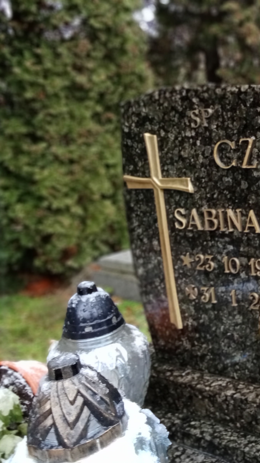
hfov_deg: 26.4
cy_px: 236
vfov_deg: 50.5
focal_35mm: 40
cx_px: 313
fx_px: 490
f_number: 2
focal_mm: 2.79
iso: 190
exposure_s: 1/30
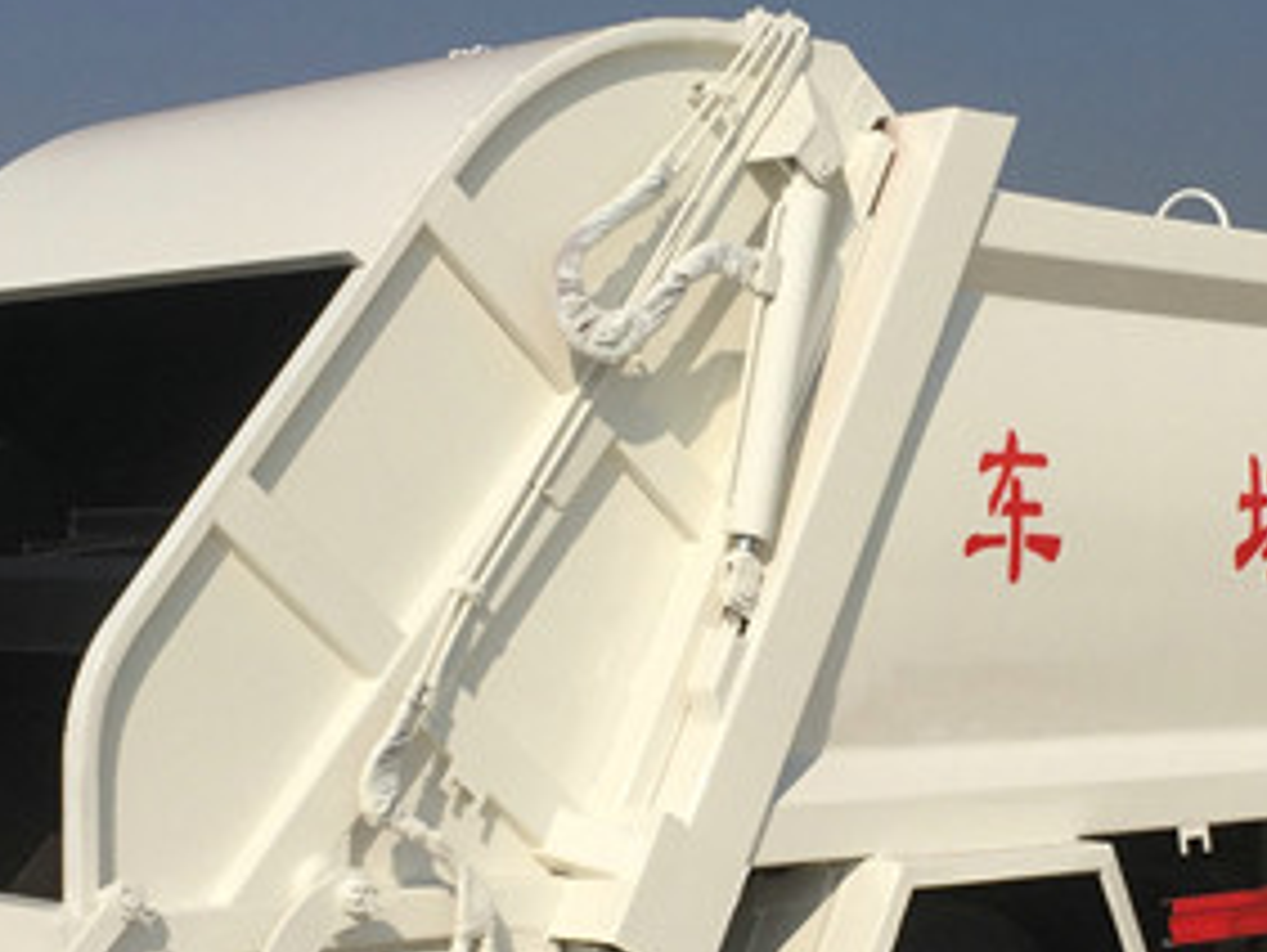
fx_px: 2821
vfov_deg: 19.1
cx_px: 876
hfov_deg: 25.1
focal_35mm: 77
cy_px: 674
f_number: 2.2
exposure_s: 1/5650
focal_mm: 4.15
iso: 32
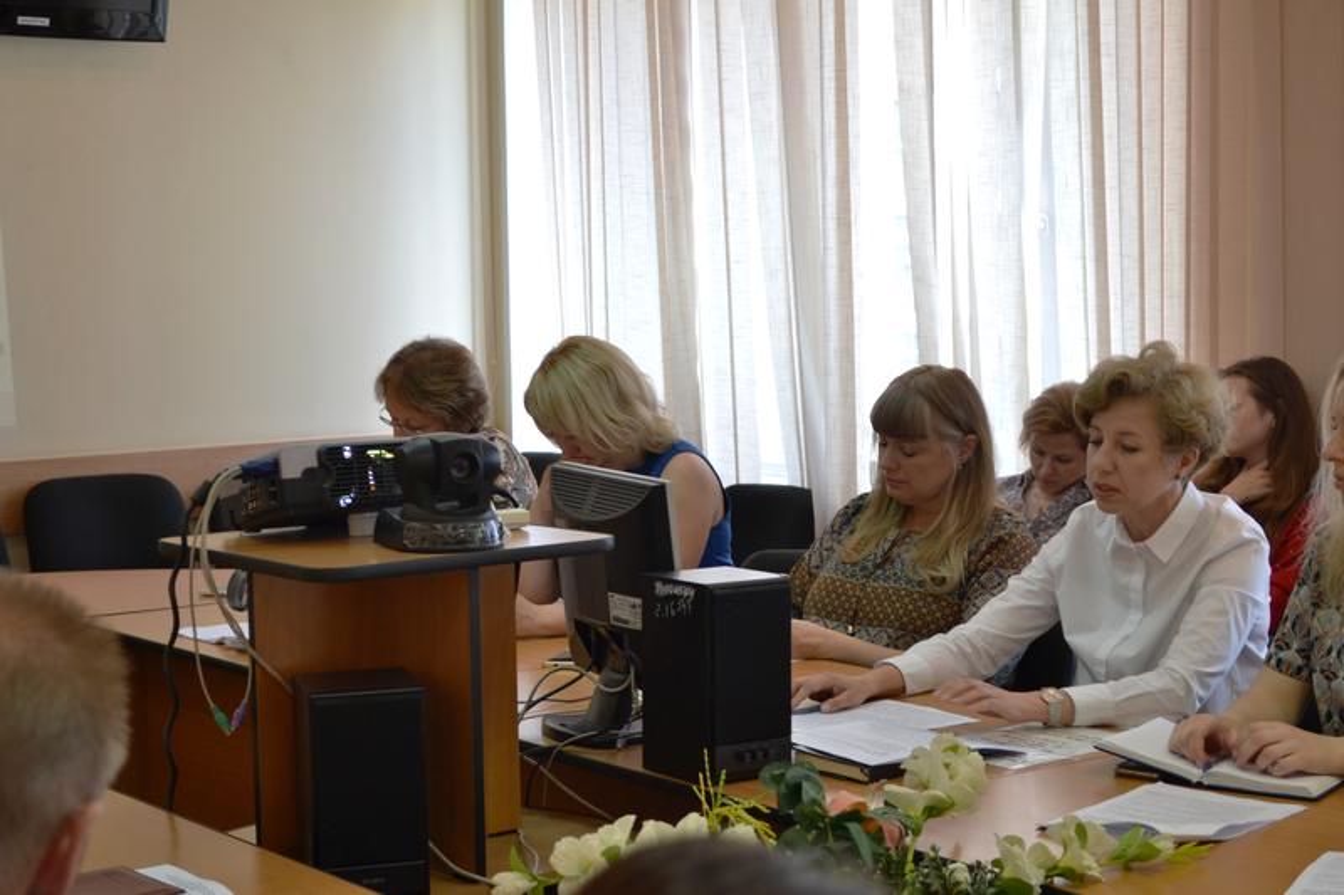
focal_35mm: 60
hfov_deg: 33.4
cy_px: 448
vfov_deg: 22.6
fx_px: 2239
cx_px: 672
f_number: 5.3
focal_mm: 40
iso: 400
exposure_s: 1/60
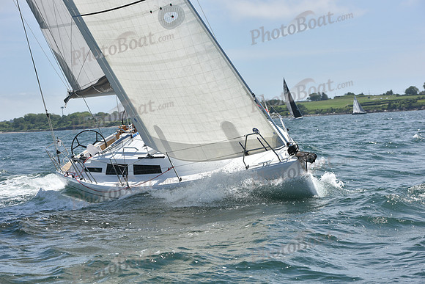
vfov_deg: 14.4
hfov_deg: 21.5
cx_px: 212
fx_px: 1122
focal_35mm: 95
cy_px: 142
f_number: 8
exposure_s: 1/1250
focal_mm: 95
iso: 250
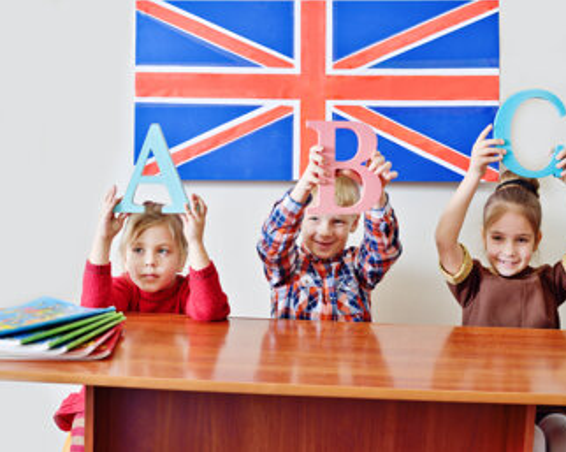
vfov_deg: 26.6
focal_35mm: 57
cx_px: 287
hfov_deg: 33.0
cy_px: 225
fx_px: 954
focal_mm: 50
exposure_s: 1/60
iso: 50
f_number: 6.3
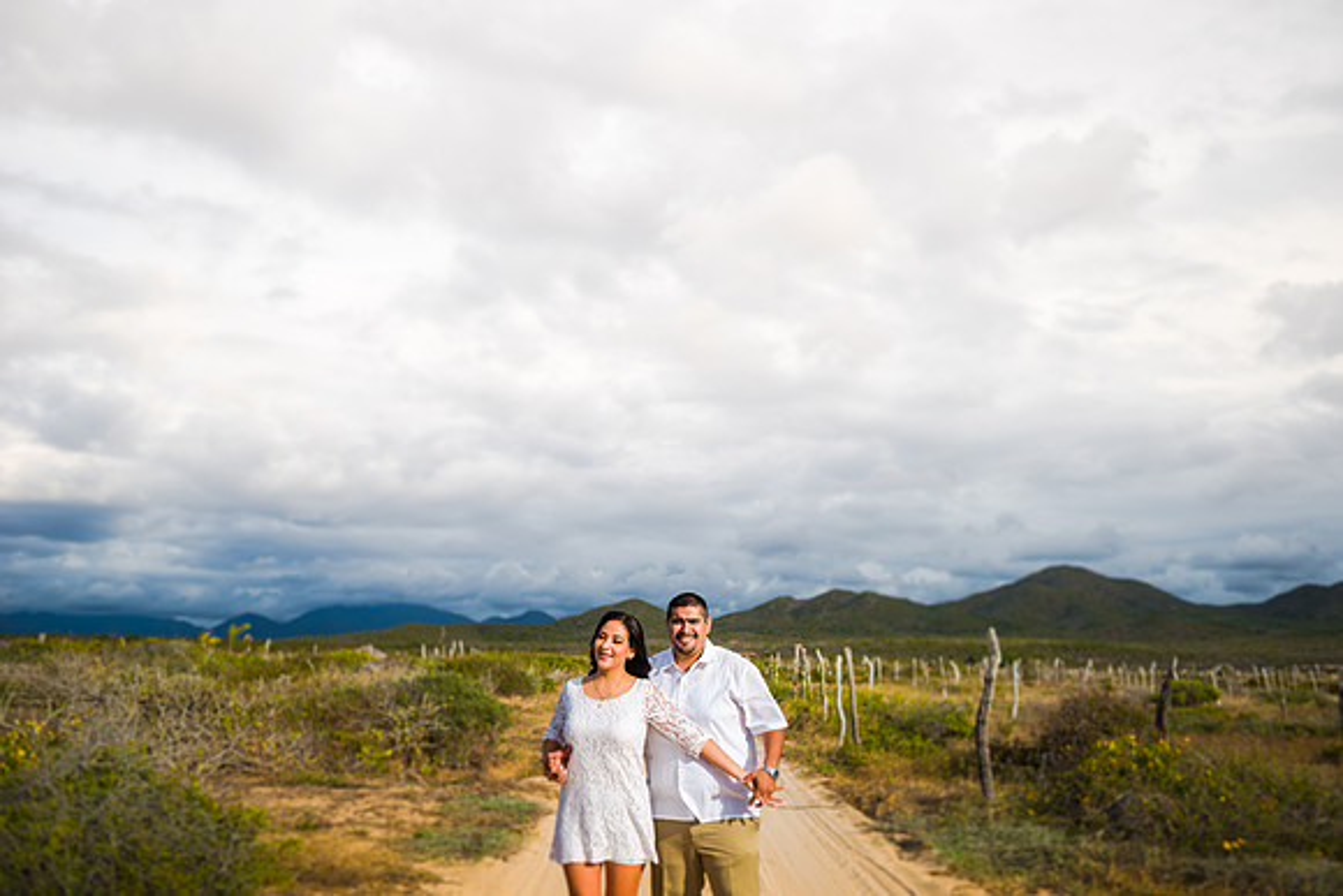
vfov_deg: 37.9
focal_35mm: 35
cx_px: 672
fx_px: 1306
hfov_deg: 54.4
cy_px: 448
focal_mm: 35
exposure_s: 1/4000
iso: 50
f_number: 2.8
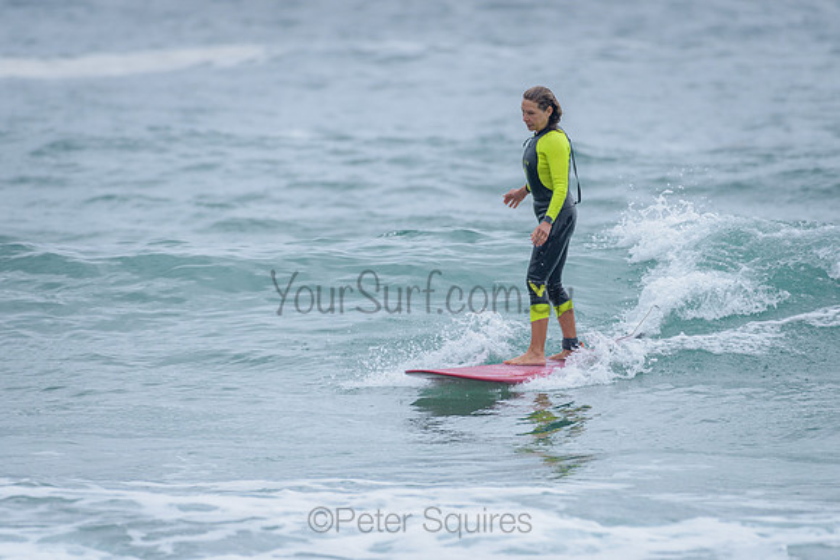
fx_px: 14311
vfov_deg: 2.2
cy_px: 256
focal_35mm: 613
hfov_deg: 3.4
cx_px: 441
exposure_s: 1/1250
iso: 280
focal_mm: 500
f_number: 5.6
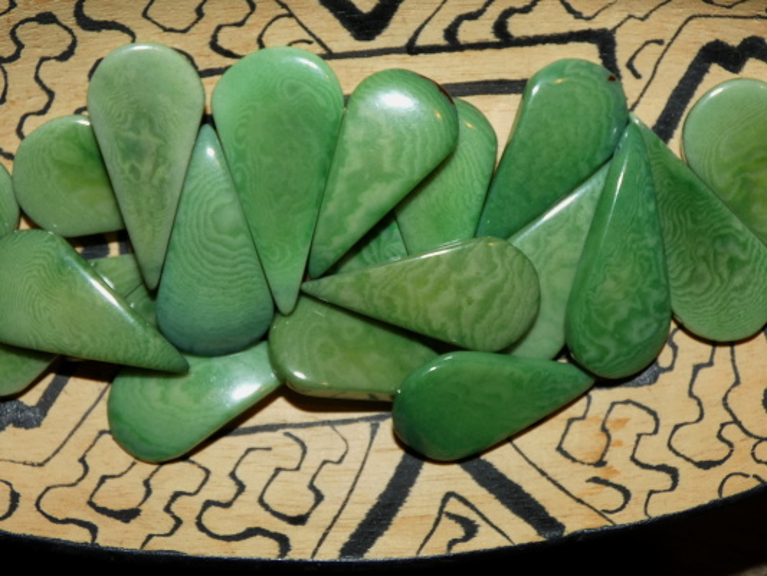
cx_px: 384
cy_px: 288
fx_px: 665
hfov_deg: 60.0
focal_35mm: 30
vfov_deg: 46.8
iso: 80
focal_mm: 5.3
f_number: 3.3
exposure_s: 1/125
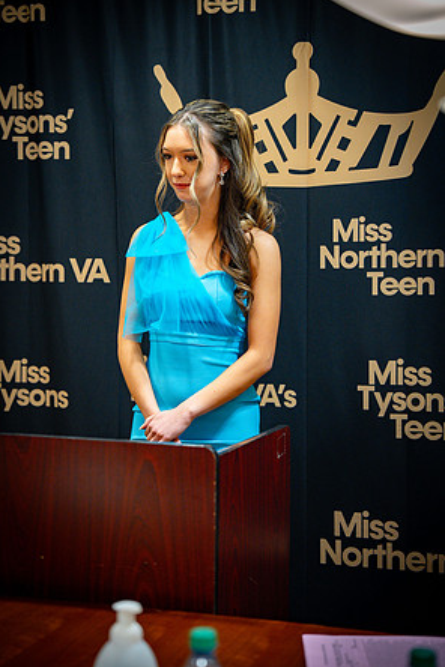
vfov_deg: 28.5
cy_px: 334
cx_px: 221
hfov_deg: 19.2
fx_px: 1316
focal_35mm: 71
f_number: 2.8
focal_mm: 70
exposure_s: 1/125
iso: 1600
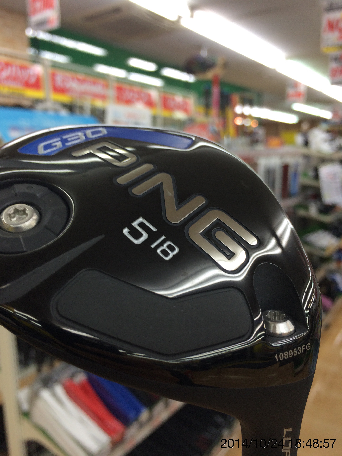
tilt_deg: -10.3
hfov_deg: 48.2
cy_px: 228
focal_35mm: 29
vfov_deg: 61.7
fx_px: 382
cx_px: 171
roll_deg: +2.0
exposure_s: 1/100
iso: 50
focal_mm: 4.15
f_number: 2.2
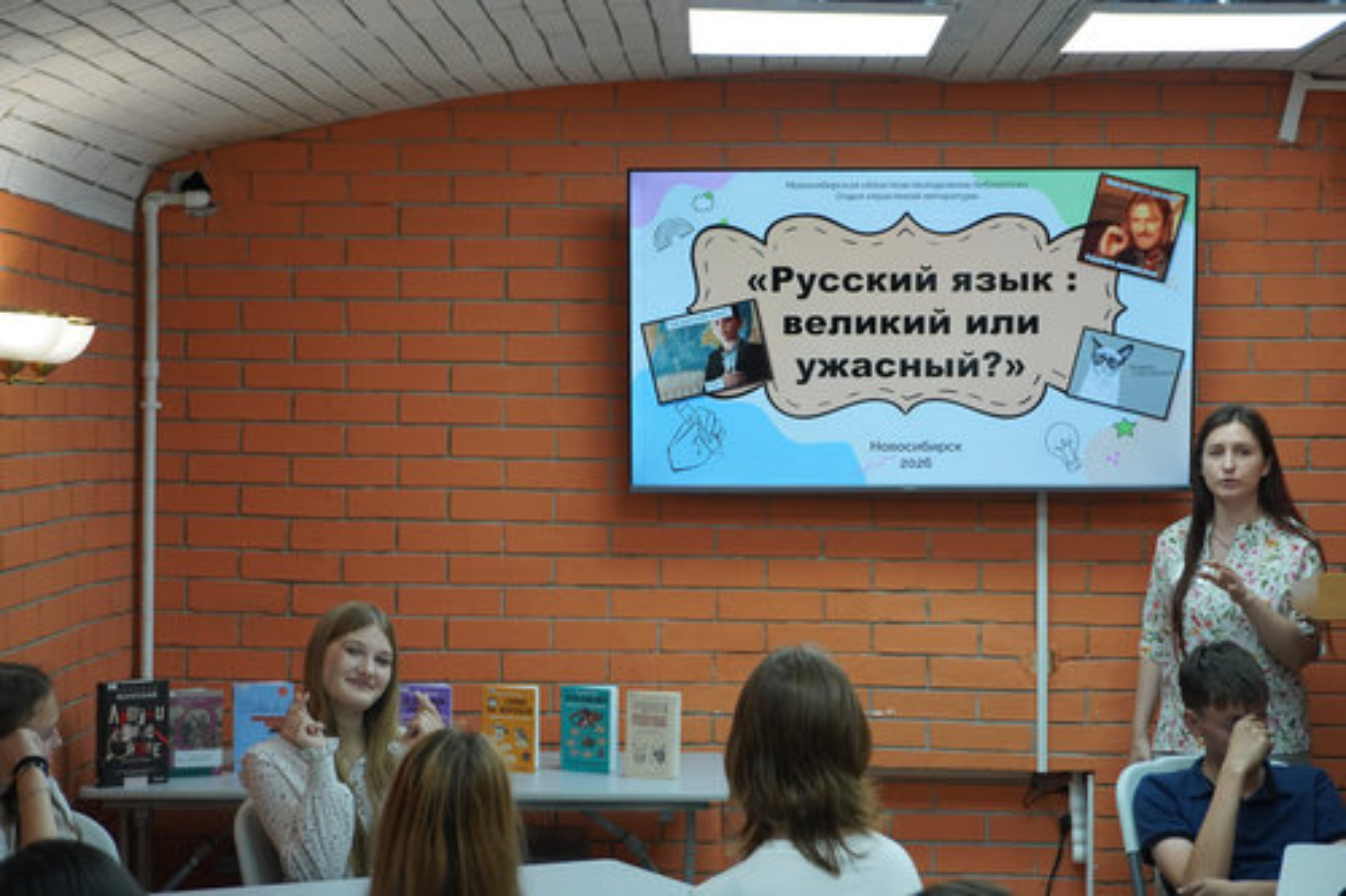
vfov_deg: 19.7
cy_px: 448
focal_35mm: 69
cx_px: 673
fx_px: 2579
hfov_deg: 29.3
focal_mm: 46
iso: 1000
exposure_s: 1/160
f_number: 5.6
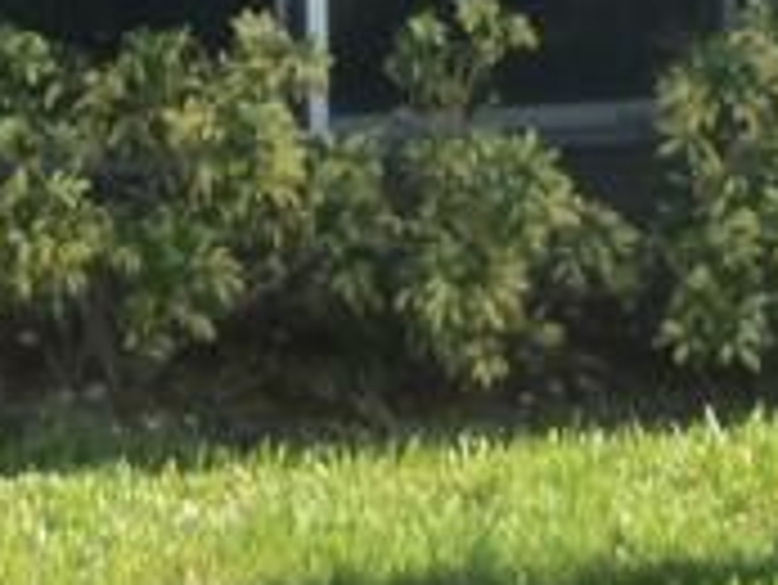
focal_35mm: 166
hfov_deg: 11.9
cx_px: 472
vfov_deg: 8.0
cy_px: -976
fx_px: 3733
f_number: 3.9
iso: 64
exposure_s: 1/250
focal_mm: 5.1
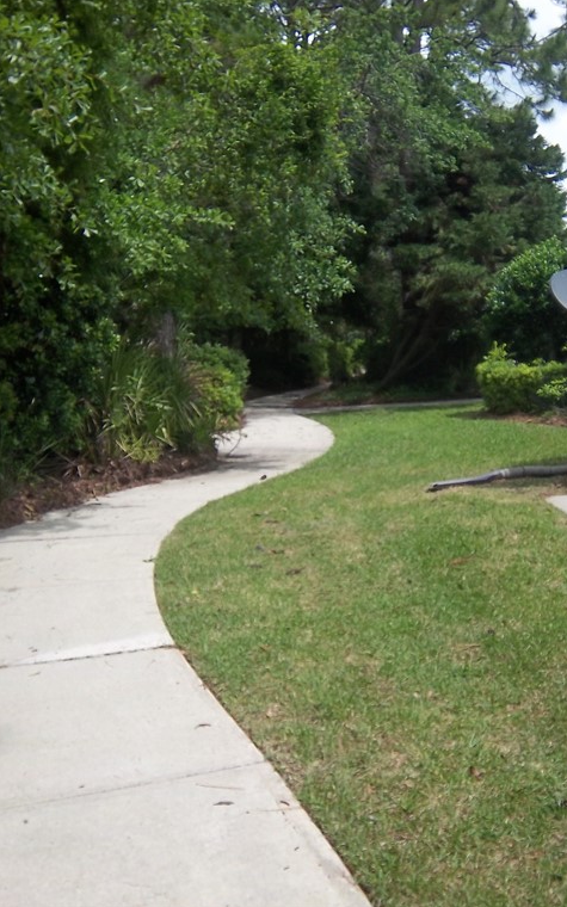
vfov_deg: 49.3
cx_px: 343
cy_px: 454
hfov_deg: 31.9
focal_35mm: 40
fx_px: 989
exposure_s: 1/100
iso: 64
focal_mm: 5.1
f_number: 7.8
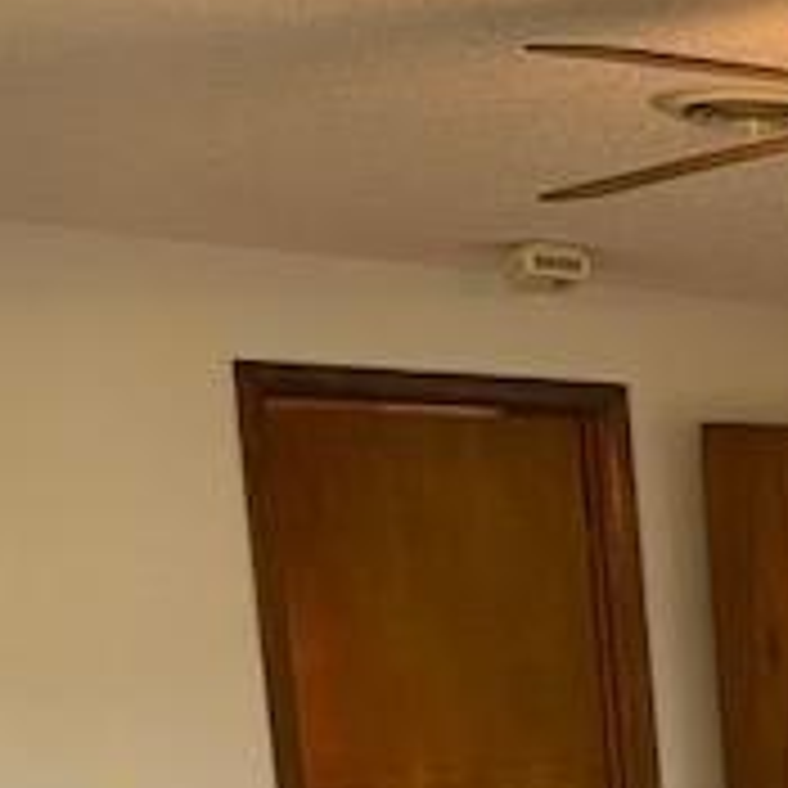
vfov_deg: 19.4
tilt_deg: -7.6
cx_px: 1360
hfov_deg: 17.3
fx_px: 2163
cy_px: 964
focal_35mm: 84
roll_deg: +0.8
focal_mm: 4.25
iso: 200
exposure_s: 1/60
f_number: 1.8
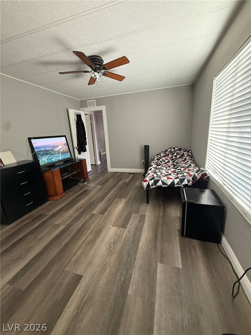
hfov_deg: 85.7
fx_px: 135
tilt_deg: -15.1
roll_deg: +2.5
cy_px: 168
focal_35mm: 14
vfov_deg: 102.1
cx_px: 126
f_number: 2.2
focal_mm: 2.22
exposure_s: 1/60
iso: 400
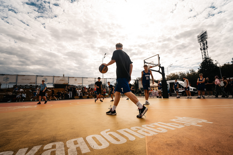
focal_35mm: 16
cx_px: 114
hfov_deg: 95.5
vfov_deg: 72.5
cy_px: 79
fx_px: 106
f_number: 3.5
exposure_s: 1/5000
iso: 320
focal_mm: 16
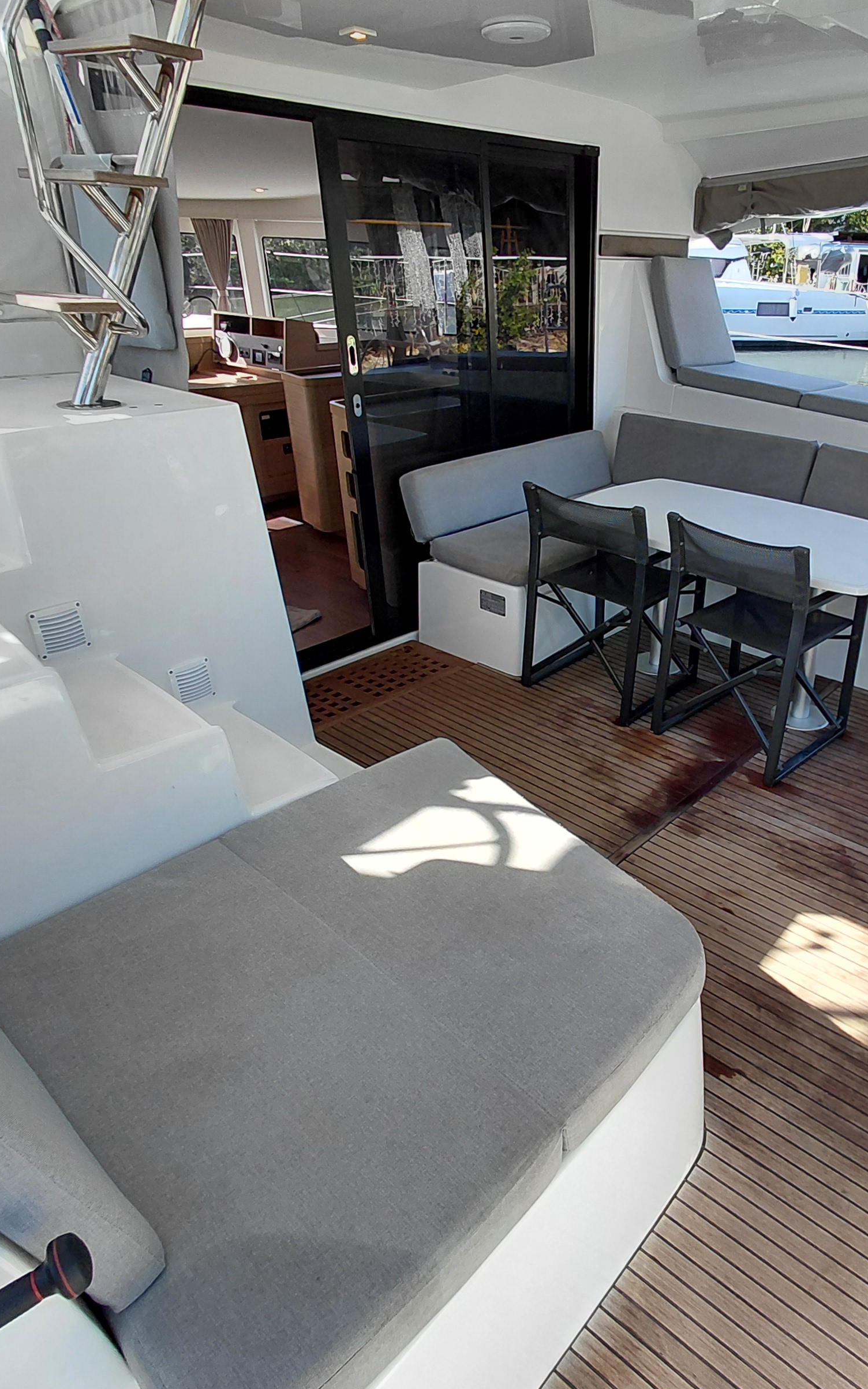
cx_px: 615
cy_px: 688
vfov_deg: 77.2
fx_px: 871
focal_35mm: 23
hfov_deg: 51.4
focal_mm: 1.64
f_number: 2.2
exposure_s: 1/397
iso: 40
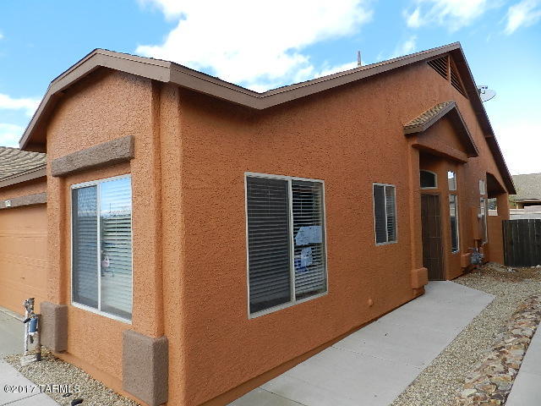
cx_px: 270
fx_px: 359
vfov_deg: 58.9
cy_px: 203
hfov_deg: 73.9
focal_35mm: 23
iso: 160
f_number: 3.4
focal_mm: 4
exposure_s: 1/640
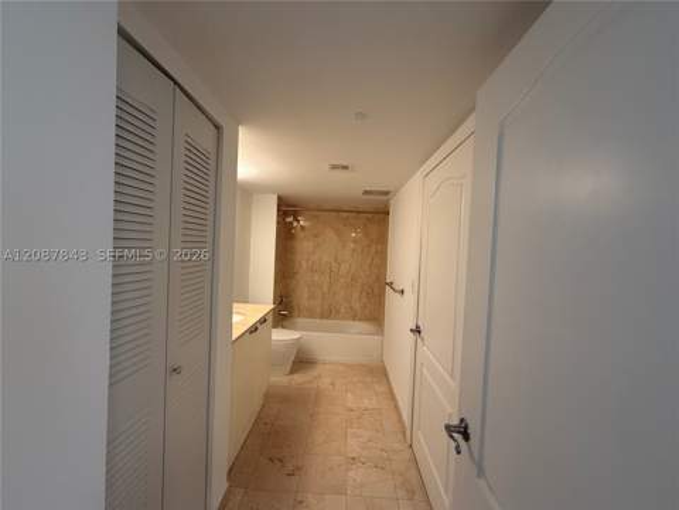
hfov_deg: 102.1
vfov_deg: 85.7
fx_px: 275
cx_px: 340
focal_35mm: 14
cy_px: 255
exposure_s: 1/60
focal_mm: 2.22
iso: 250
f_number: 2.2
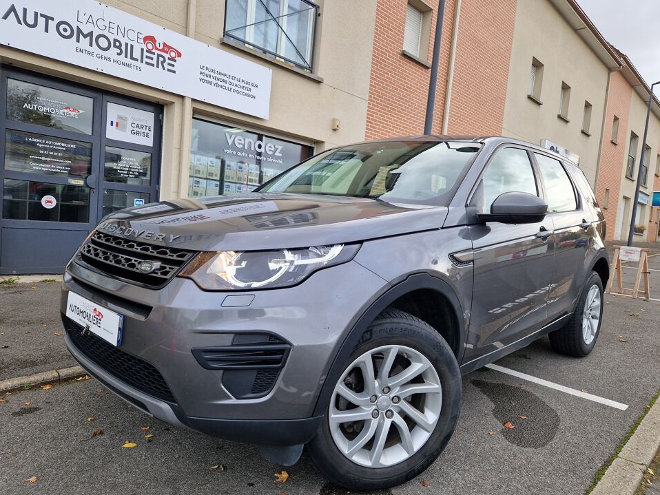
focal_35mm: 24
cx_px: 318
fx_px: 458
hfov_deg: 71.6
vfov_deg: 56.8
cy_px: 250
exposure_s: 1/180
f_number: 1.8
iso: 64
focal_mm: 5.4
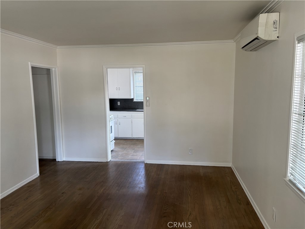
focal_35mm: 26
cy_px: 114
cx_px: 152
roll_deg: +0.9
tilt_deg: -6.8
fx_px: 229
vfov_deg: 53.1
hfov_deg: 67.3
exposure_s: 1/66
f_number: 1.6
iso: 125
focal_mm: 5.96
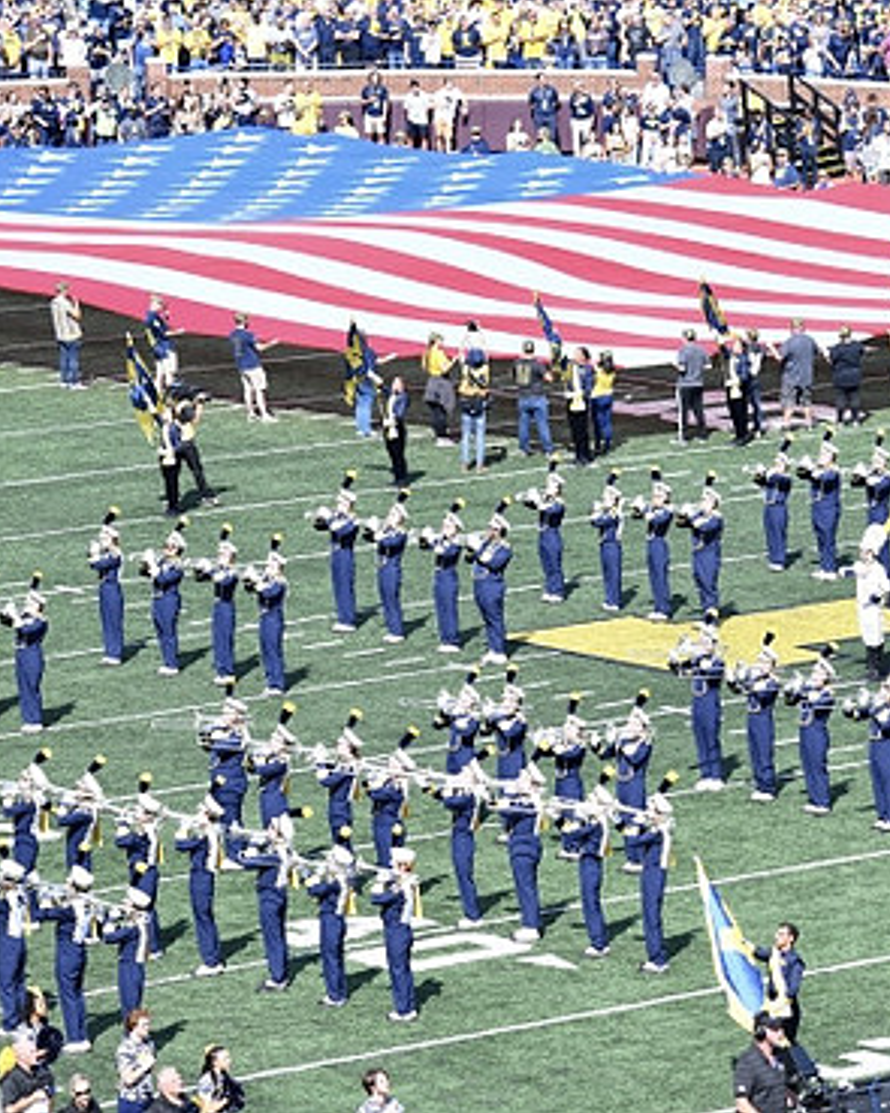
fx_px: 8498
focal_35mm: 258
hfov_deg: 6.0
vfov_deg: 7.5
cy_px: 532
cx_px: 621
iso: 400
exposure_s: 1/1250
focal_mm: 175
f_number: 5
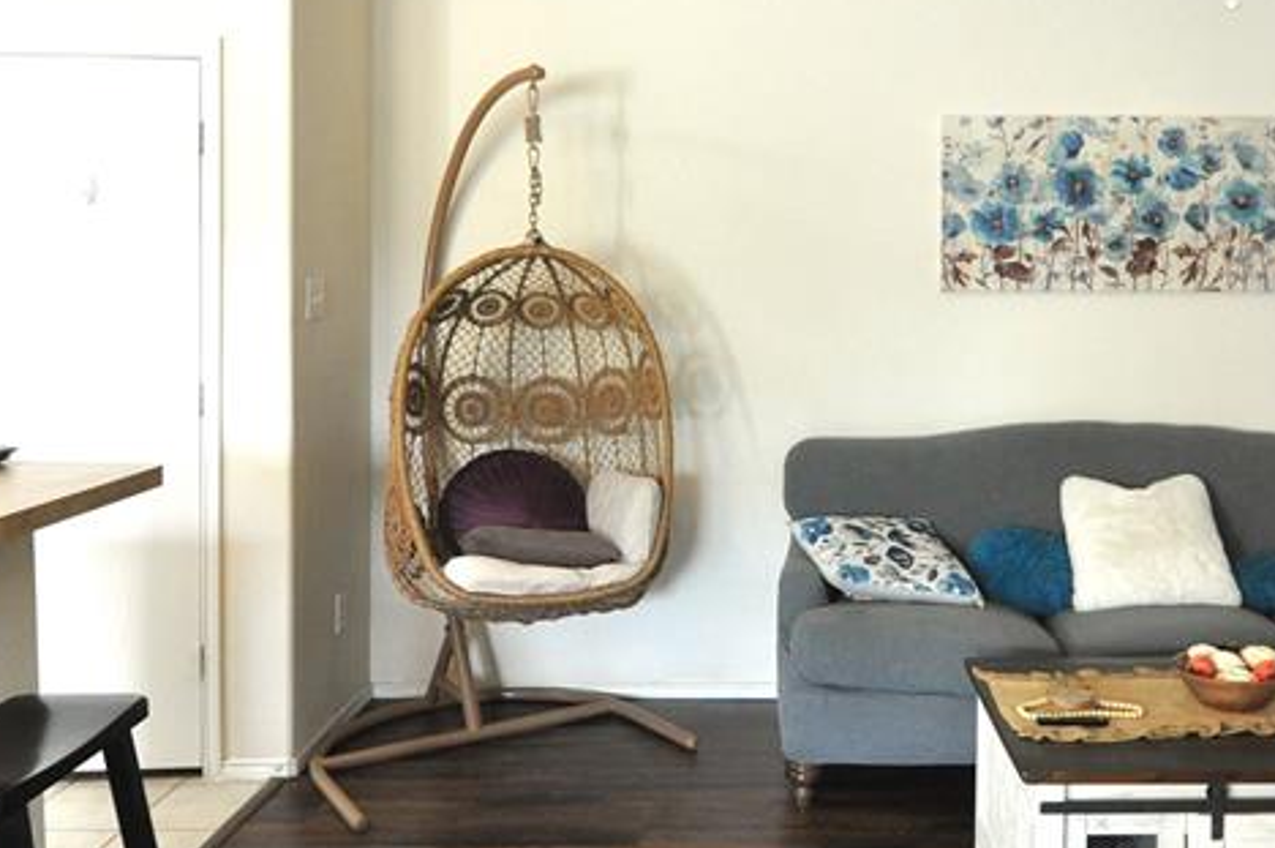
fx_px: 1277
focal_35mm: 36
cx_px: 828
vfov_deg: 36.5
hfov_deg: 52.3
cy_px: 322
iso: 800
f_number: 4
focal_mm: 11
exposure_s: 1/60
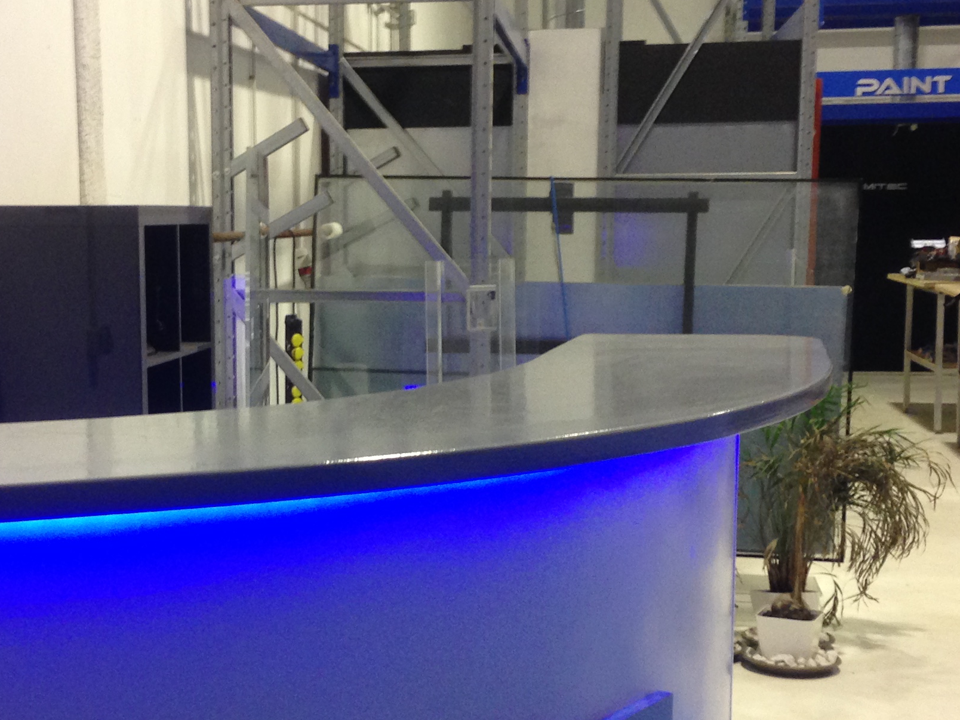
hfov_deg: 28.8
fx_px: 1858
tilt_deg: -6.3
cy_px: 433
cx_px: 328
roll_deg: +0.2
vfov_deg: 21.9
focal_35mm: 67
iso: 125
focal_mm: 4.12
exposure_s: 1/20
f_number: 2.4
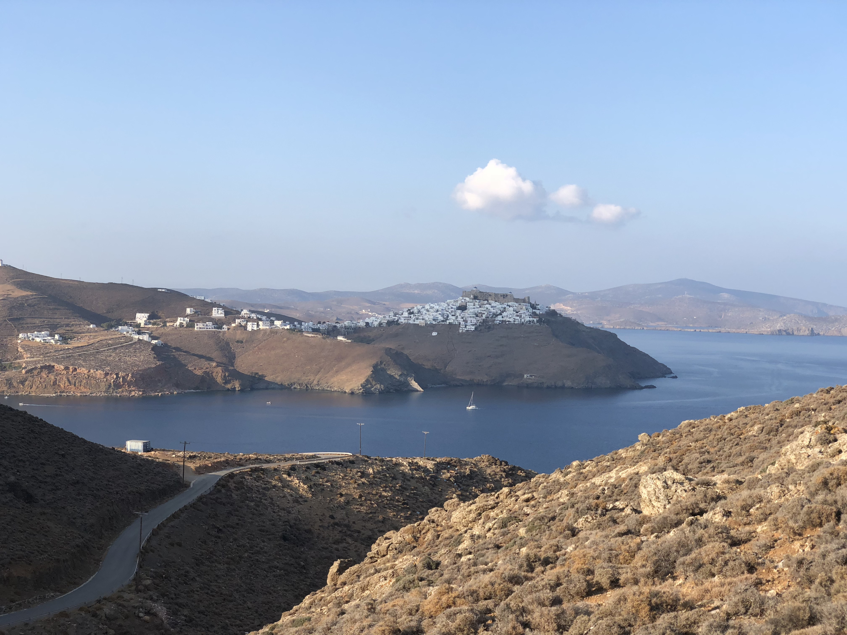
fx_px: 1272
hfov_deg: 36.8
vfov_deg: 28.0
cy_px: 318
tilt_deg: +0.1
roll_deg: -0.6
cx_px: 424
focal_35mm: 52
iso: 16
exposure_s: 1/774
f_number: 2.4
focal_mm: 6
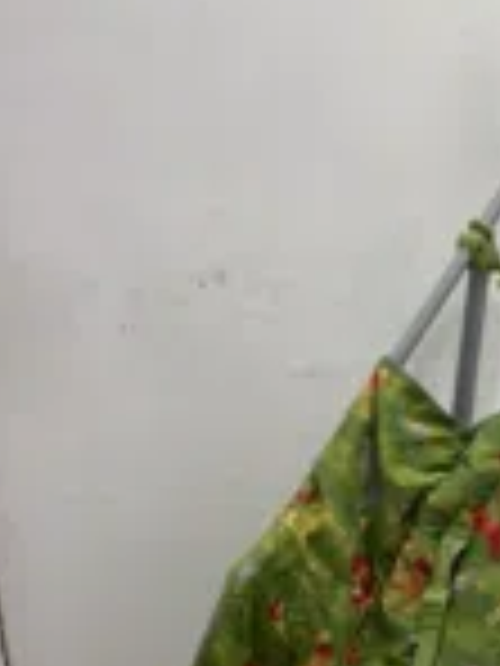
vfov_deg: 29.0
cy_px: 558
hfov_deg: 21.2
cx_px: 577
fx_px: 1252
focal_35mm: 65
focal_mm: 6.76
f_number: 1.78
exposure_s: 1/112
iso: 200
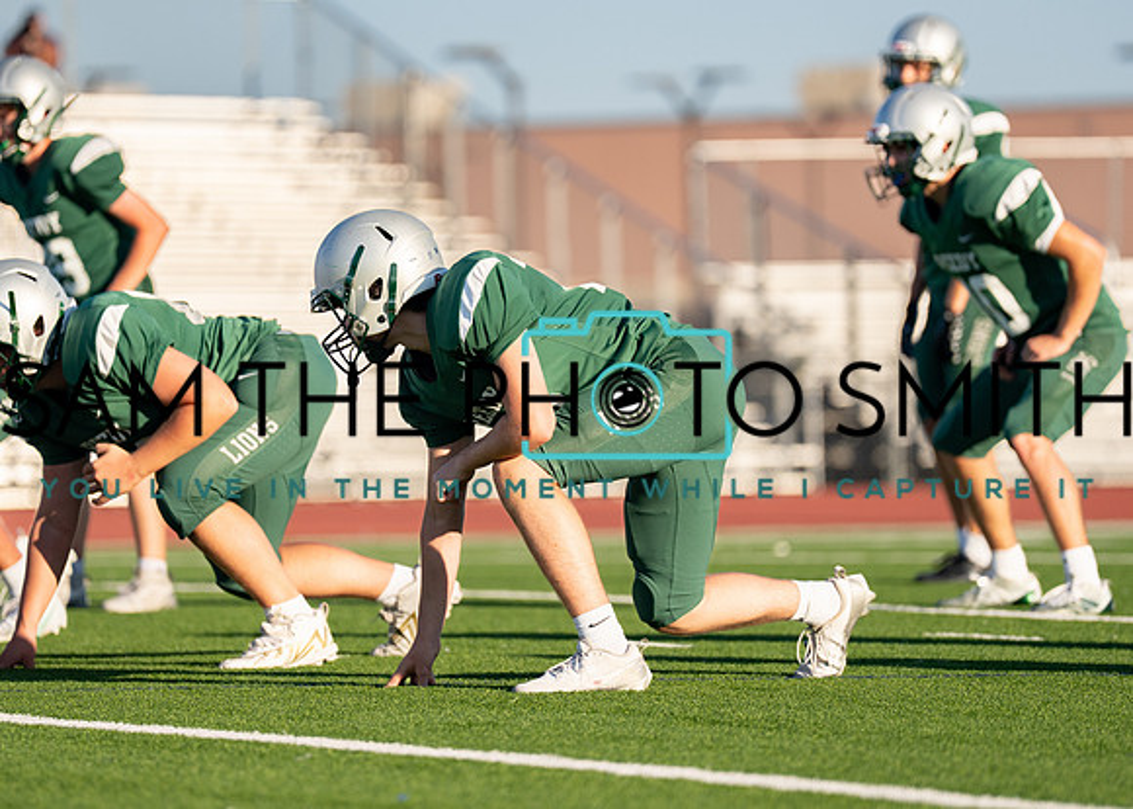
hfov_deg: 6.9
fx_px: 9355
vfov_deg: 5.0
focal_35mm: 291
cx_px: 529
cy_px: 378
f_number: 2.8
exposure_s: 1/4000
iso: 200
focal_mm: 200
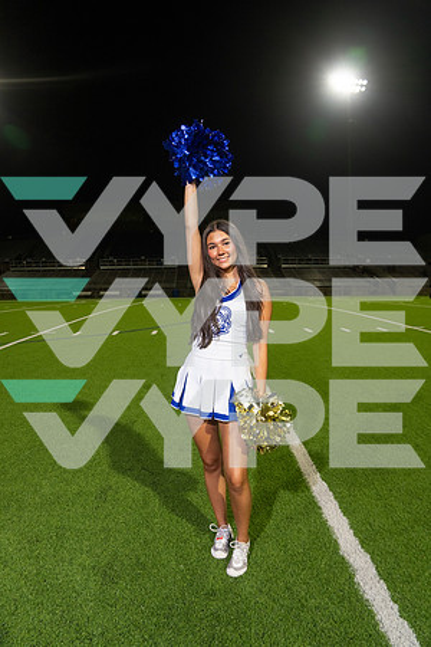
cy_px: 324
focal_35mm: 24
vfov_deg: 73.7
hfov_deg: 53.1
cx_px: 216
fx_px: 431
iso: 1000
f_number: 4.5
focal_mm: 24
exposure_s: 1/200
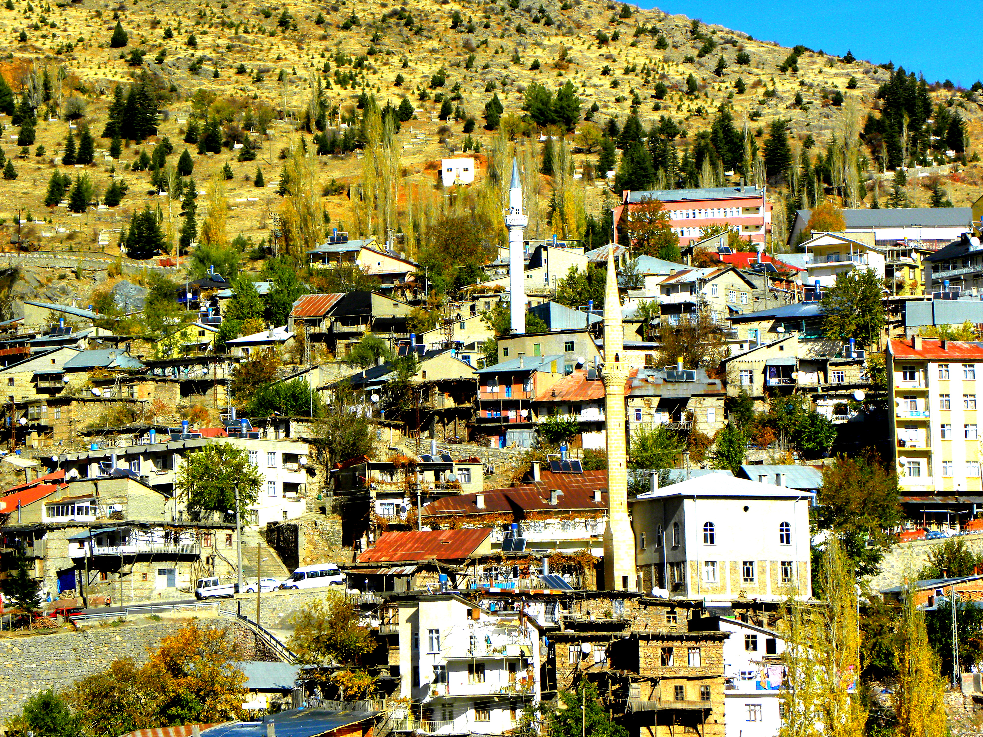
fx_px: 3663
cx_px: 492
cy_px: 368
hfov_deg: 15.3
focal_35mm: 129
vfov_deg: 11.5
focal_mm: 23
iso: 64
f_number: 6.3
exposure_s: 1/398
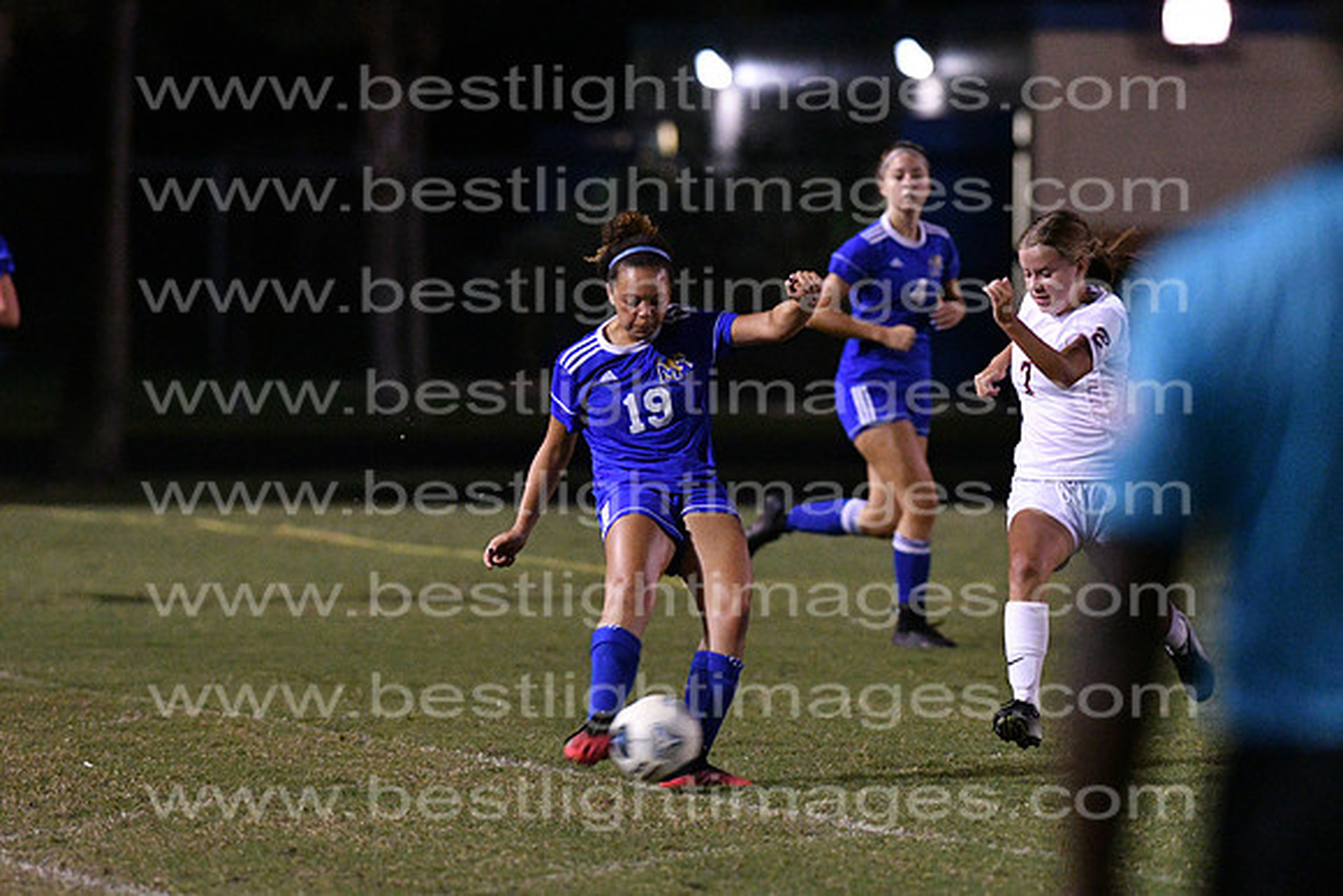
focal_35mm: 450
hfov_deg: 4.6
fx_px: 16791
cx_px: 672
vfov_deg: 3.1
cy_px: 448
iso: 10000
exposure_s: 1/640
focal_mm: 300
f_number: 3.5
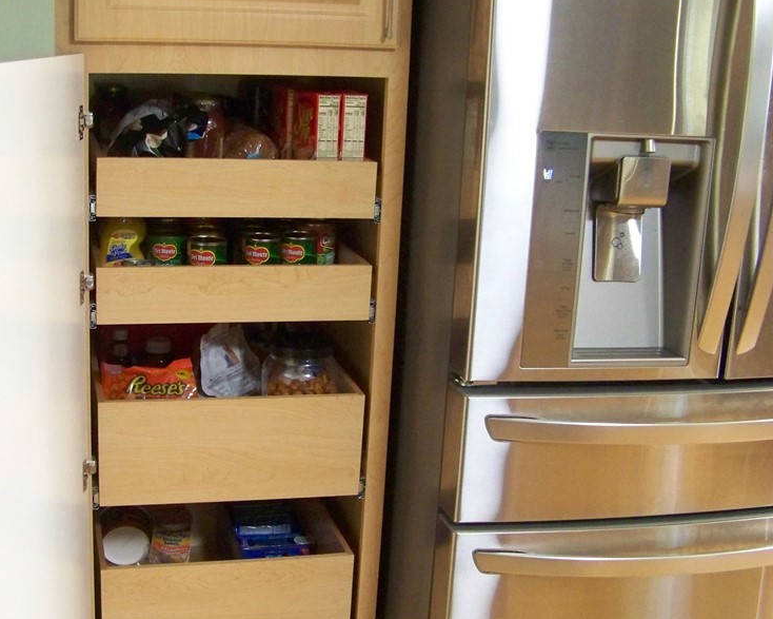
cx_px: 251
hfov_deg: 37.6
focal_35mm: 49
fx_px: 1121
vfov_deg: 30.8
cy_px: 326
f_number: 2.8
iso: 400
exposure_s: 1/15
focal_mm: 5.85
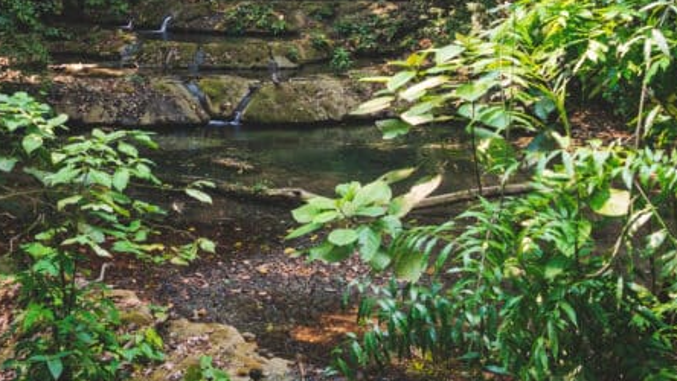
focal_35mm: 58
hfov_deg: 35.7
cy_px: 24
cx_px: 236
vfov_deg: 20.2
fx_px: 1041
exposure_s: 1/50
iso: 250
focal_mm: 16
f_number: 5.6
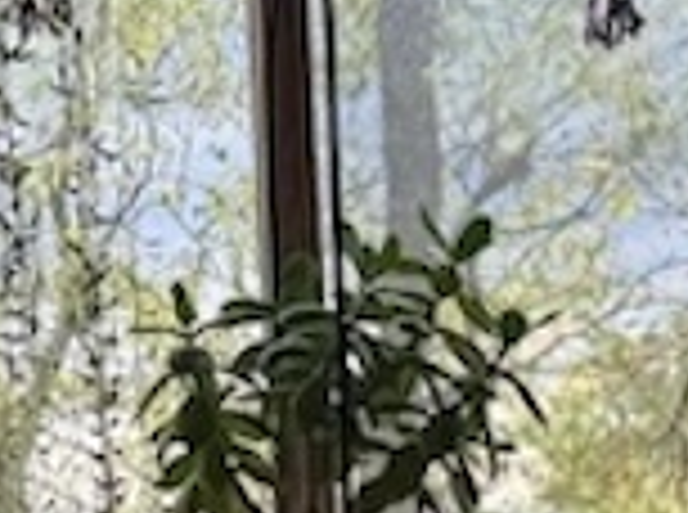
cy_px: 1238
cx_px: 773
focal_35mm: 161
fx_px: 3192
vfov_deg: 8.4
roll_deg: +0.9
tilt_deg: -9.4
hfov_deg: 12.1
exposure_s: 1/813
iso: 80
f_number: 1.78
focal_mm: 6.76
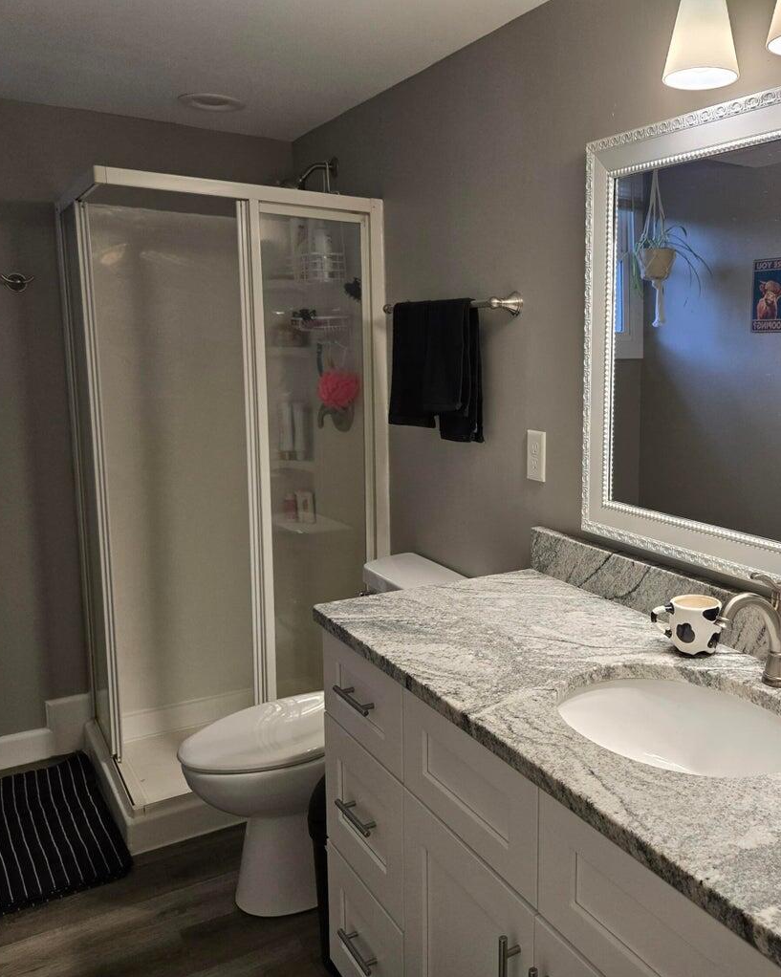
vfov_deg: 58.8
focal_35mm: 30
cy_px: 488
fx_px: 867
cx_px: 548
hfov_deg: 47.3
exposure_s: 1/120
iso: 125
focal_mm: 5.4
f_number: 1.8
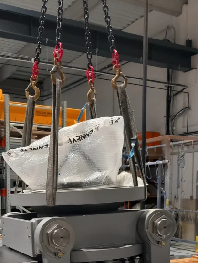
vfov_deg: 36.0
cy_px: 233
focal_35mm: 50
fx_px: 381
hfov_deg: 28.7
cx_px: 48
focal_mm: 4
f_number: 1.8
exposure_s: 1/50
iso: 160
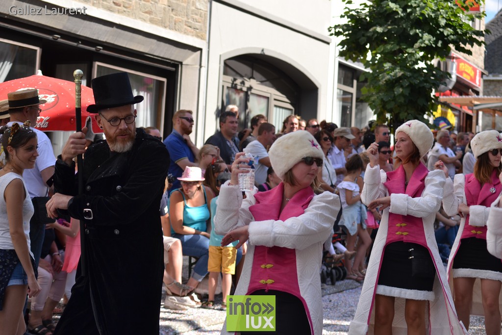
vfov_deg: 16.3
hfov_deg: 24.2
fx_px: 1171
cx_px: 251
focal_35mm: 84
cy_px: 168
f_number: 3.5
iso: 100
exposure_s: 1/500
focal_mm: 56
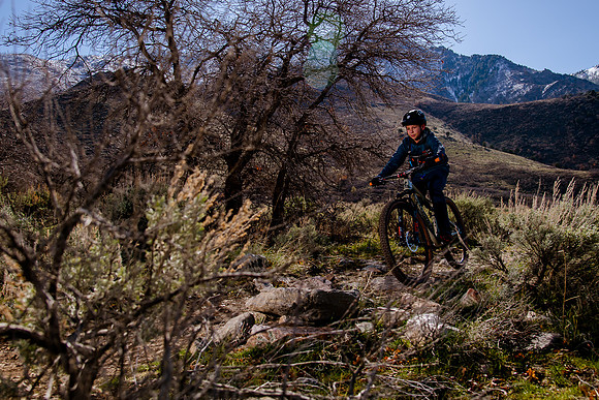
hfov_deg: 56.0
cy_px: 174
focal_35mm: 34
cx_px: 300
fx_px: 564
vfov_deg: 39.0
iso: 160
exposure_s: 1/640
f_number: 6.3
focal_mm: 30
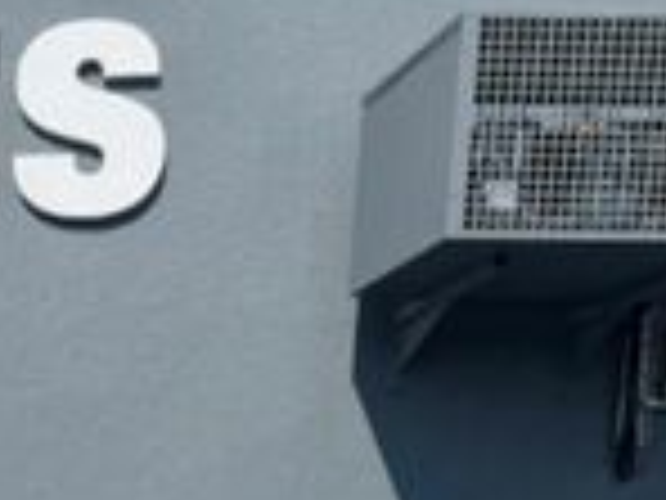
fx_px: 1866
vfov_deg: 13.2
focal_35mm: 97
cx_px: -423
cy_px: 991
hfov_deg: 17.5
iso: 100
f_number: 1.78
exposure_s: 1/7353
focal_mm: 6.76
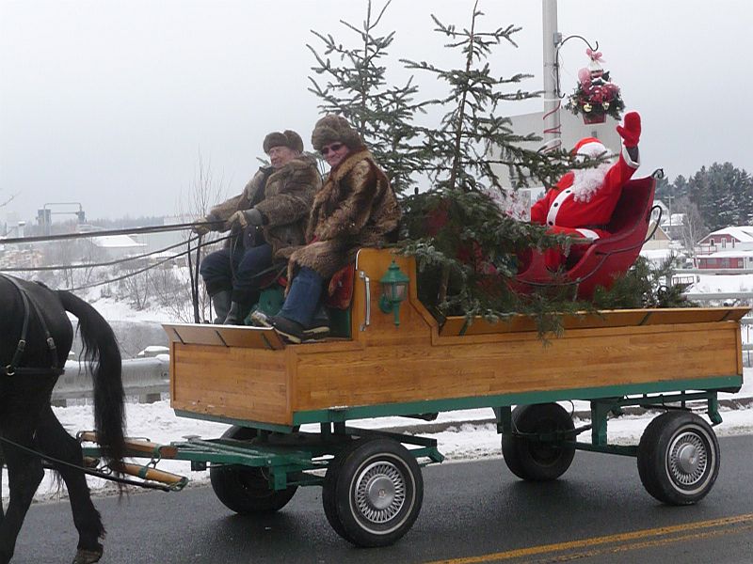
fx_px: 1349
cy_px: 282
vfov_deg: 23.7
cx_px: 376
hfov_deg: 31.2
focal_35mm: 62
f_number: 10
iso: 500
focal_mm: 10.5
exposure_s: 1/250
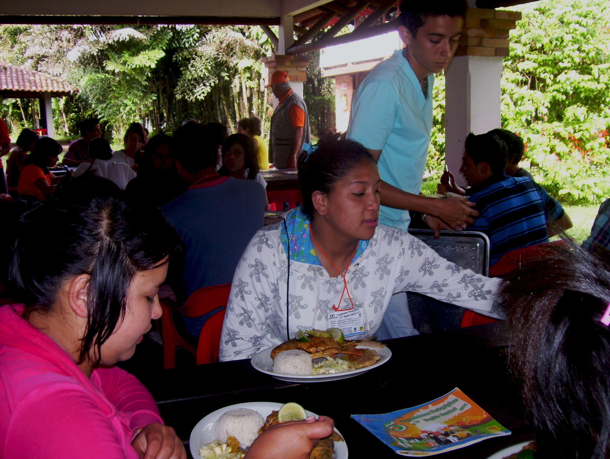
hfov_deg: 51.3
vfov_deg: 39.7
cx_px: 305
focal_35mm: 36
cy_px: 230
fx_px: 635
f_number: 2.7
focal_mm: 6
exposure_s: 1/60
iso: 80
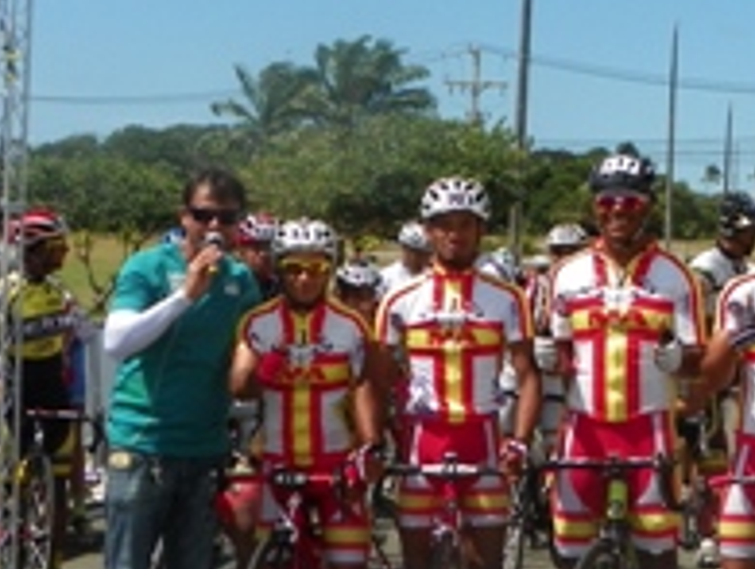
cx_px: 829
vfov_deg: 15.6
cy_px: 166
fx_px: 2076
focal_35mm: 95
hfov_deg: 19.7
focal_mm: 5.2
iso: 64
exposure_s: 1/400
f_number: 5.6
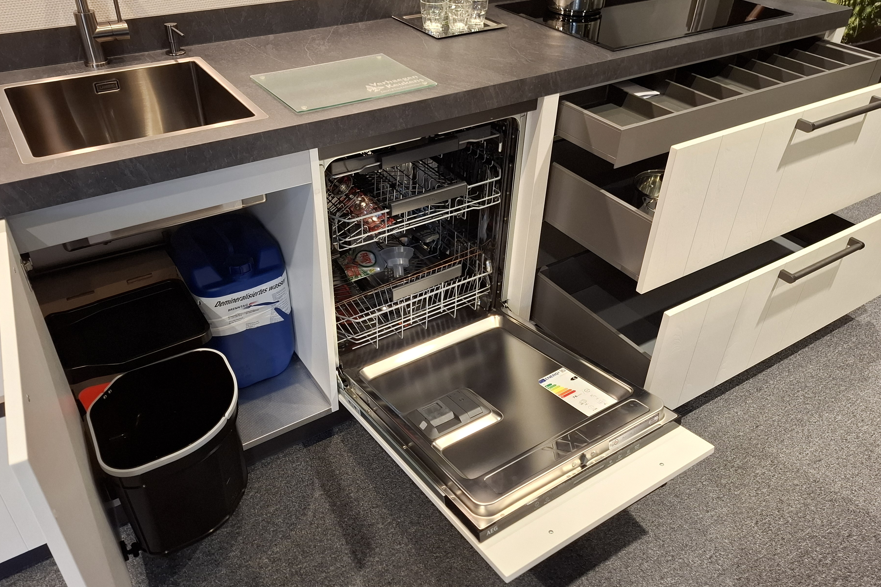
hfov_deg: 67.4
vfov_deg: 47.9
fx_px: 661
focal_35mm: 27
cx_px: 448
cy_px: 275
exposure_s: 1/50
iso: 320
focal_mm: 5.54
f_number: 1.8
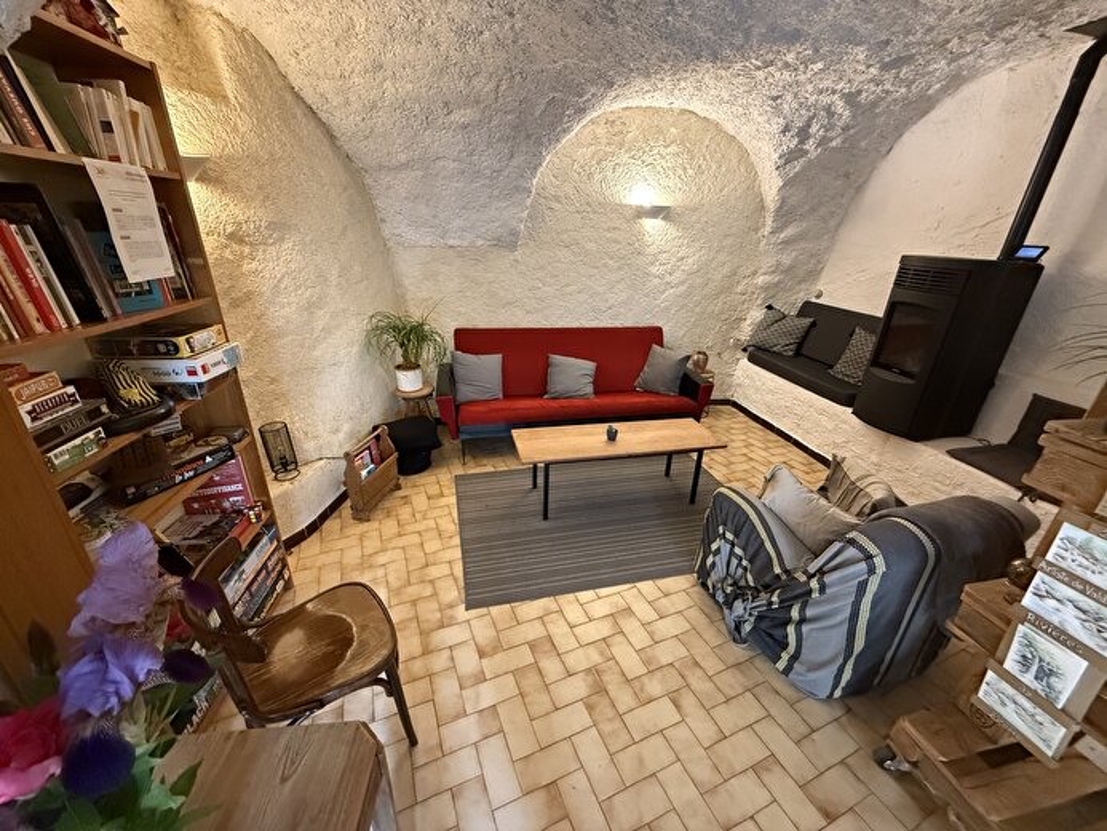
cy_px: 416
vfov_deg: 85.7
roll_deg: -1.8
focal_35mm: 14
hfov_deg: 102.1
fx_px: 448
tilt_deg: -22.9
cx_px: 554
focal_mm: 2.22
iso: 1000
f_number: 2.2
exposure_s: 1/50
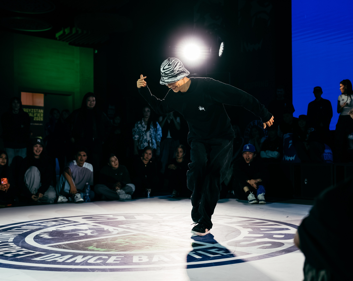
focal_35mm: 48
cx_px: 193
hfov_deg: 38.6
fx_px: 503
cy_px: 141
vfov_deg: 31.3
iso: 3200
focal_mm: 41
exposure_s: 1/800
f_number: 2.8
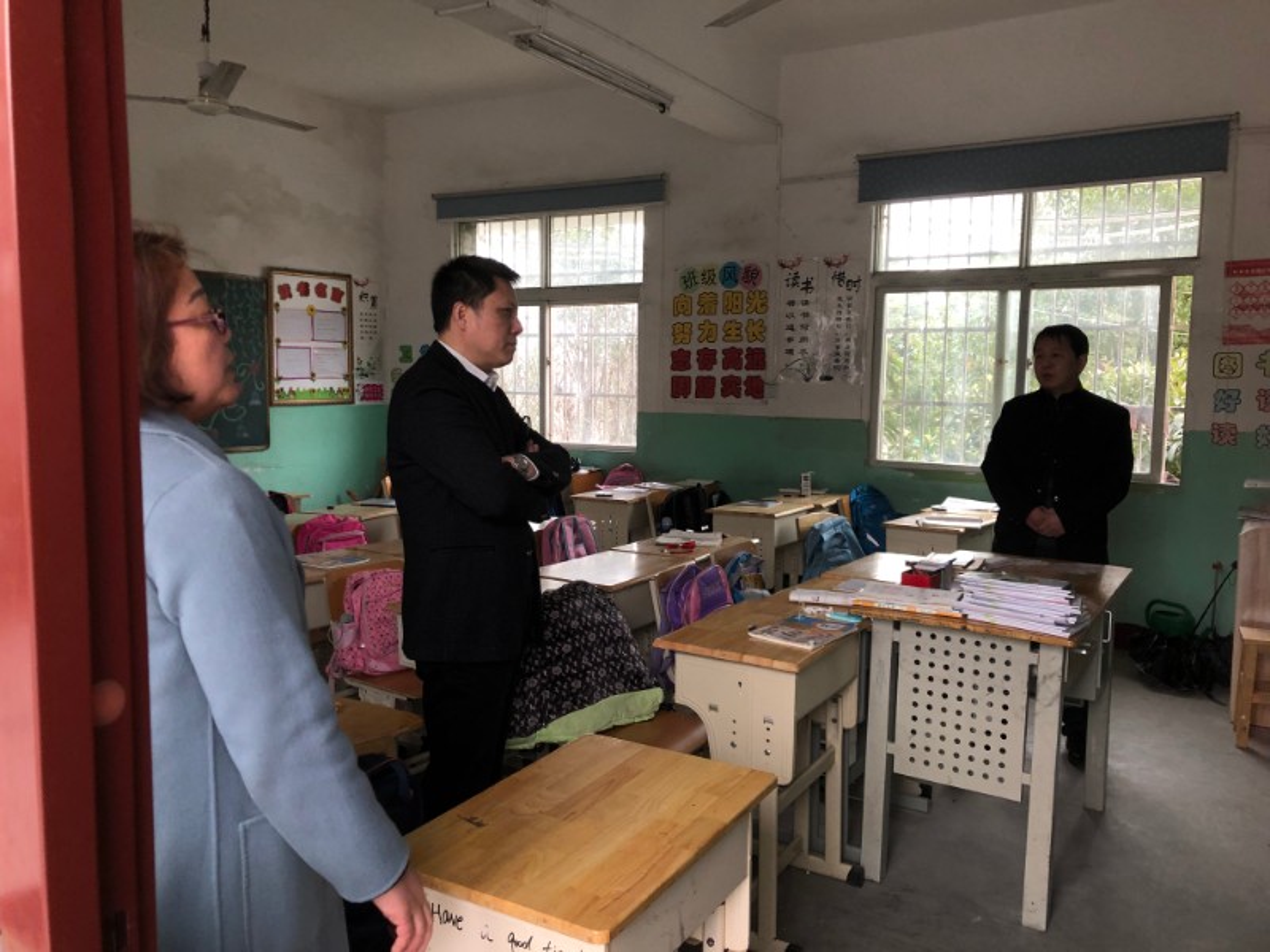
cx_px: 635
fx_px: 1027
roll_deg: -0.4
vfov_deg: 49.7
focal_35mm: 28
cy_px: 476
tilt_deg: -3.9
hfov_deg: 63.4
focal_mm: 4
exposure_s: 1/40
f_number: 1.8
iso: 25
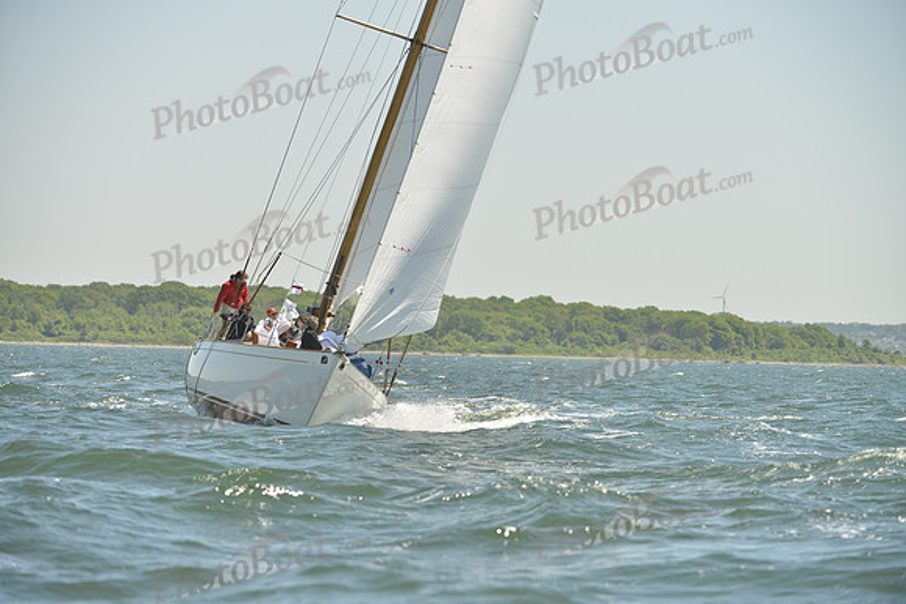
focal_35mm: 200
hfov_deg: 10.3
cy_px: 302
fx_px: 5034
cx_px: 453
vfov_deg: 6.9
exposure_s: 1/800
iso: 200
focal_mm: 200
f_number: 4.5
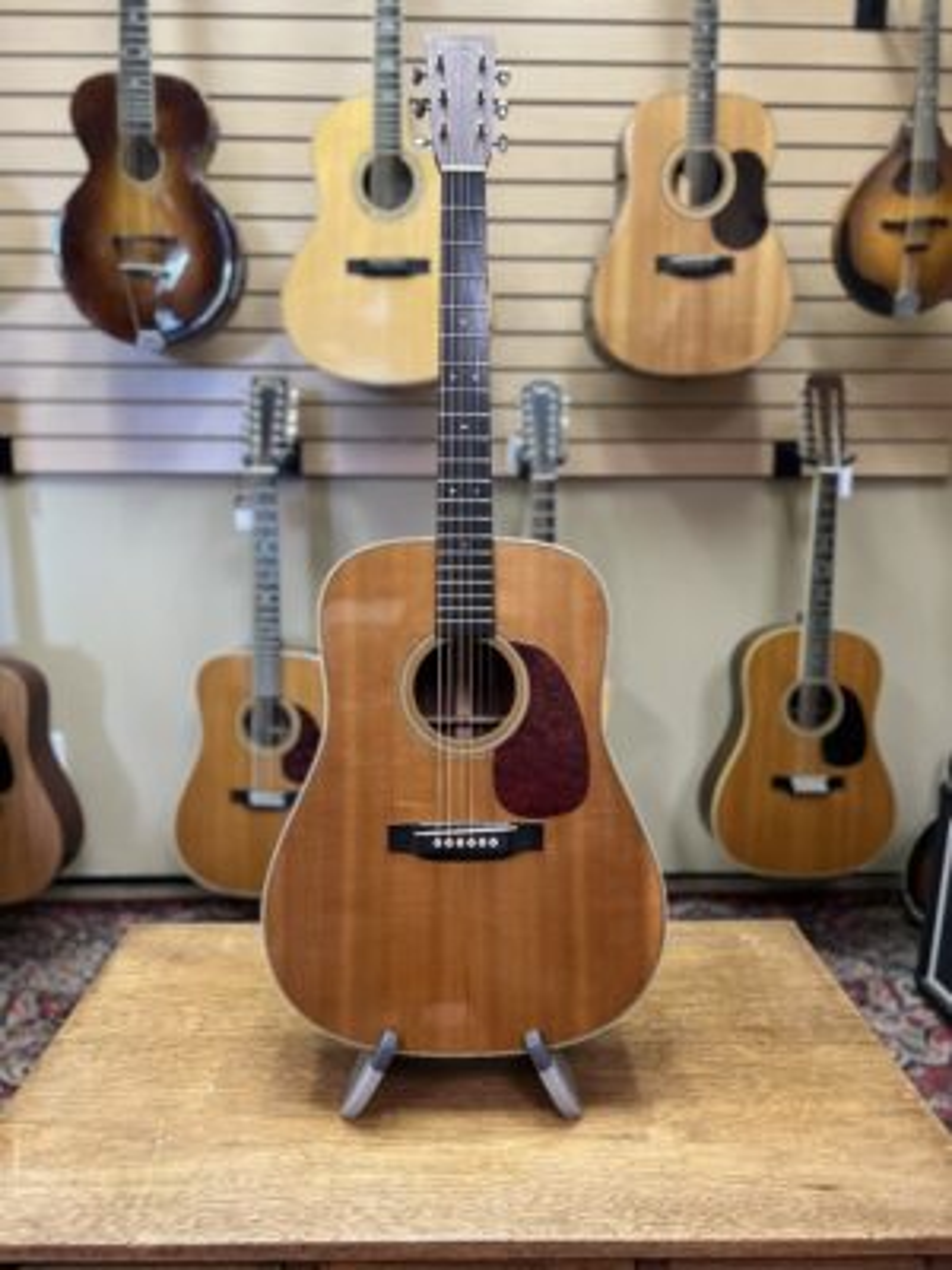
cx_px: 476
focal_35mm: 26
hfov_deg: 53.1
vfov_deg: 67.3
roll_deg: +0.1
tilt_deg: -10.2
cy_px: 635
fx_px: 953
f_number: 1.5
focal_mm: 5.7
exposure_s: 1/60
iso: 250
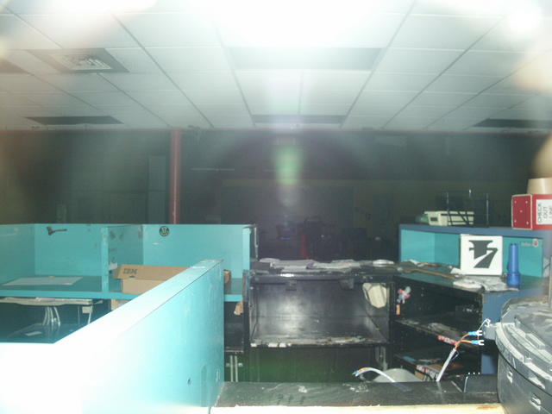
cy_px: 207
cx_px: 276
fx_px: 446
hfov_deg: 63.4
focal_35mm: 28
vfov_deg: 49.7
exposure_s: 1/45
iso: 200
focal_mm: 7.21
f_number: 2.8
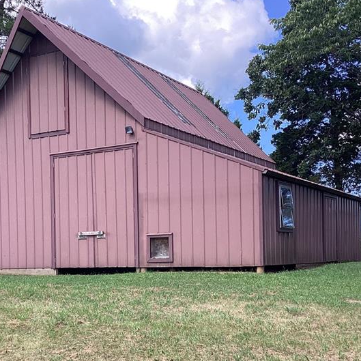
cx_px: 156
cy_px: 253
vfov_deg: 31.8
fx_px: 625
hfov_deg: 32.2
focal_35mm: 53
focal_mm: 3.3
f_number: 2.4
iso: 25
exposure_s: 1/252
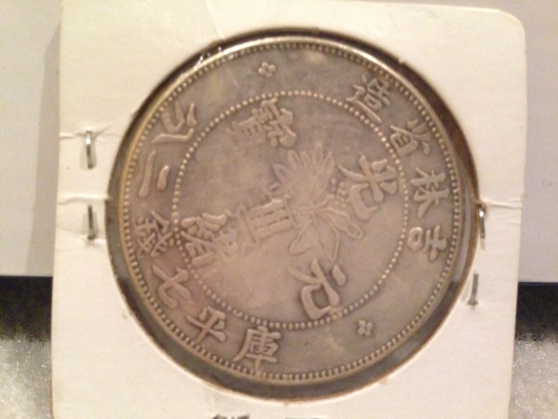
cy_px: 210
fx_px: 532
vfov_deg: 42.9
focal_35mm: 33
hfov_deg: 55.4
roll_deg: -3.4
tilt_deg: -23.9
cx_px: 279
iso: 500
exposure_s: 1/15
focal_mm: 4.12
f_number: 2.4
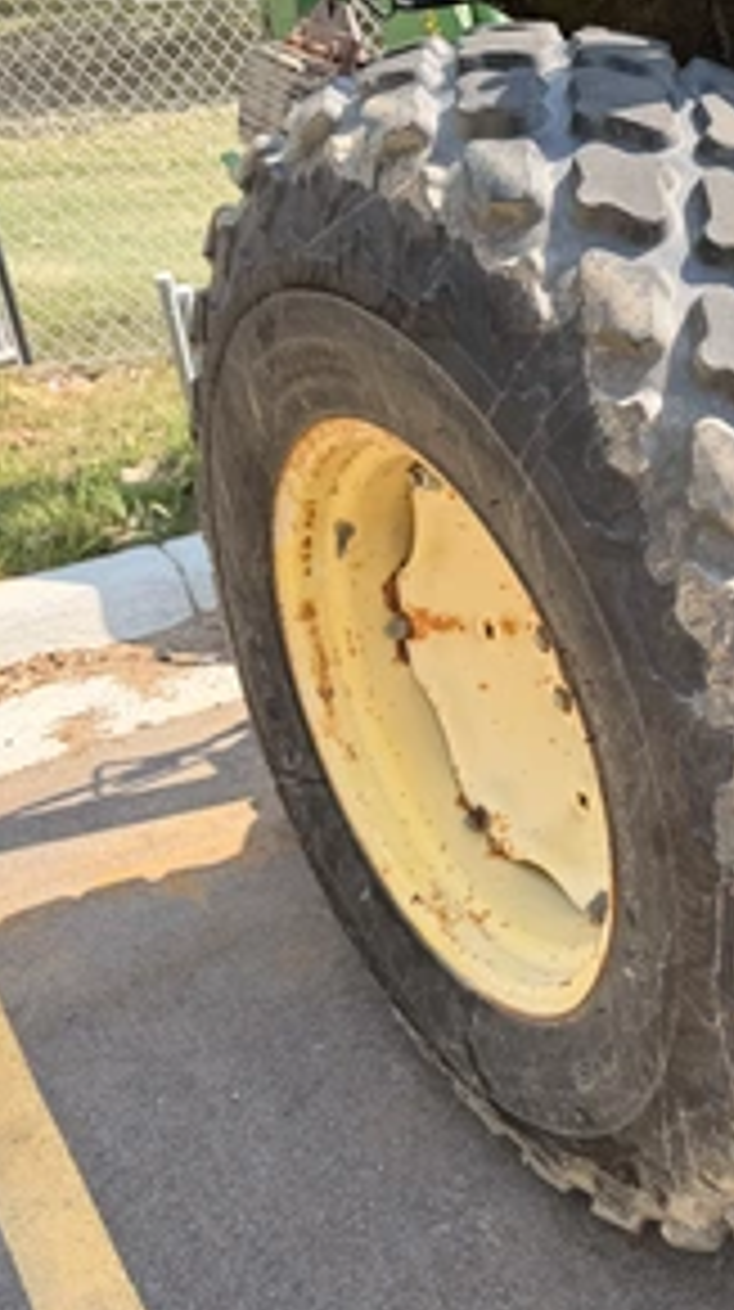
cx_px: 707
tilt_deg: -29.5
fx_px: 1250
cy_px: 671
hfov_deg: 30.7
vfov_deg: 55.3
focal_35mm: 36
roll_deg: -0.8
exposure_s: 1/1046
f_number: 1.78
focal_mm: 6.76
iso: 80
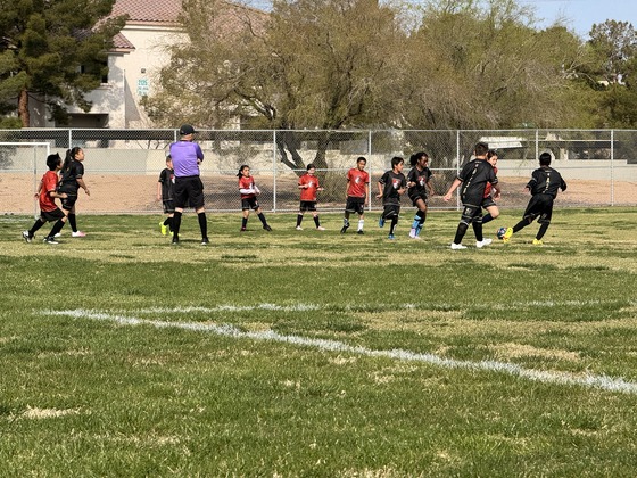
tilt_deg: -0.8
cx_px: 318
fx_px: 2208
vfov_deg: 12.3
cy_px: 239
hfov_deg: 16.4
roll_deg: -0.1
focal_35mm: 120
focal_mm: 15.66
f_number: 2.8
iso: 50
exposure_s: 1/1294
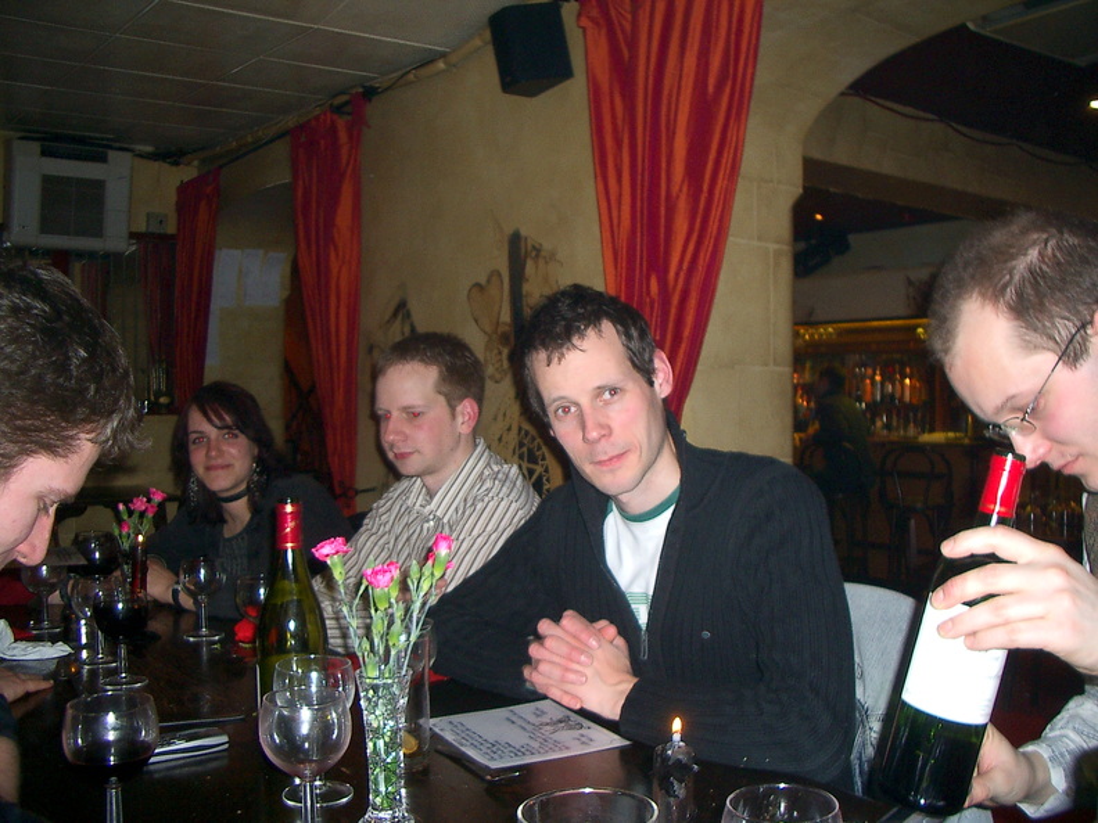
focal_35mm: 35
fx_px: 1110
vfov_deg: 40.7
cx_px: 549
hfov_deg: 52.6
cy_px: 412
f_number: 2.6
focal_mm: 5.8
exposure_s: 1/40
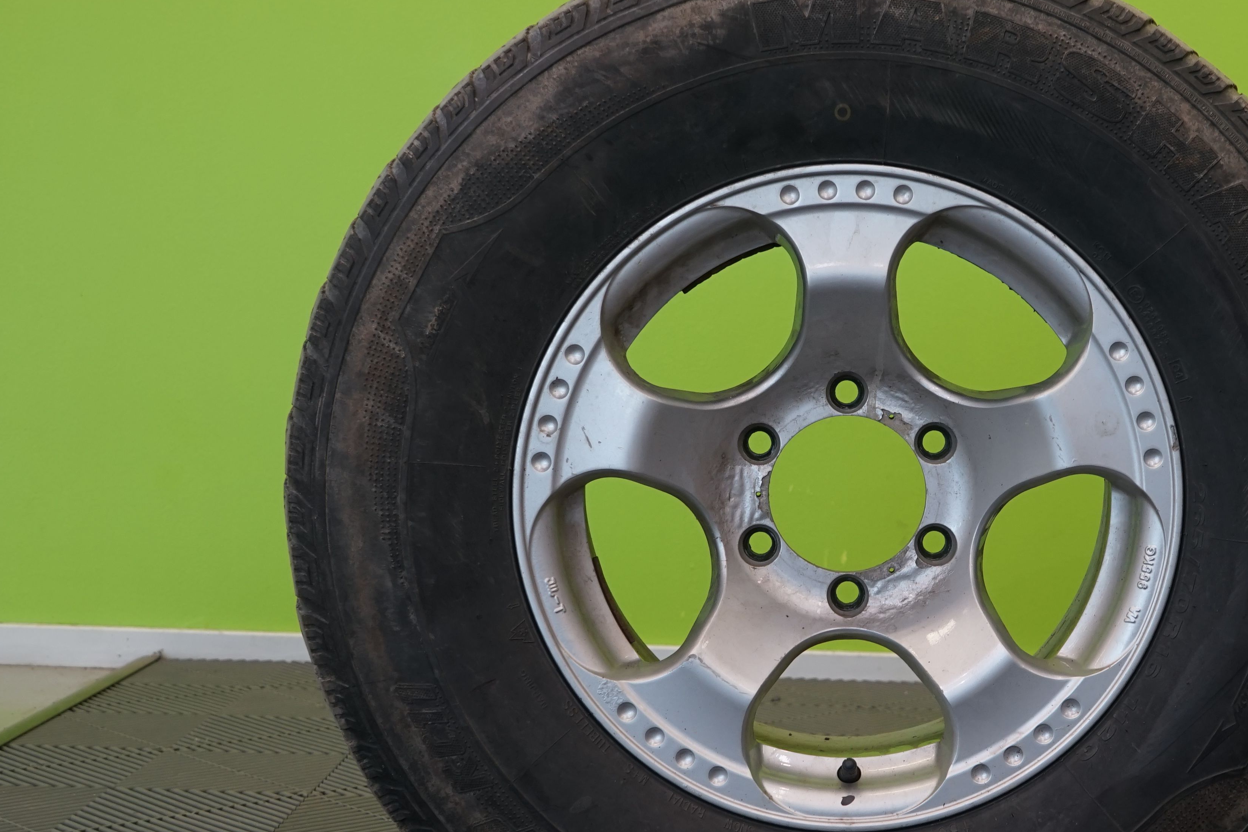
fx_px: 2011
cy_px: 491
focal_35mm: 58
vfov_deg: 23.4
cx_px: 851
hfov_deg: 34.1
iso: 500
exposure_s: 1/40
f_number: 6.3
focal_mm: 32
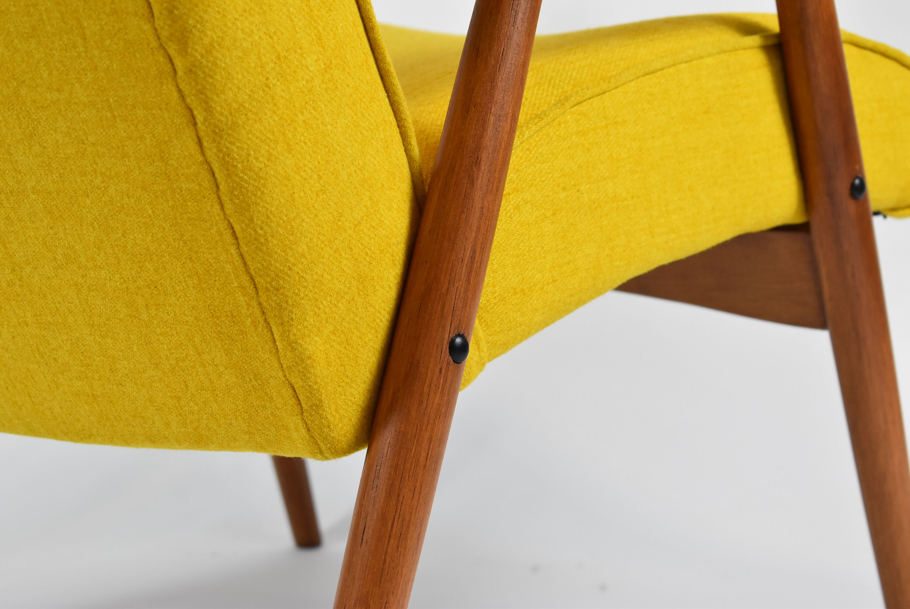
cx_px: 455
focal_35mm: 82
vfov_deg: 16.6
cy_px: 304
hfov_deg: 24.6
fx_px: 2087
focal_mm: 55
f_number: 5.6
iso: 1100
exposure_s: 1/125
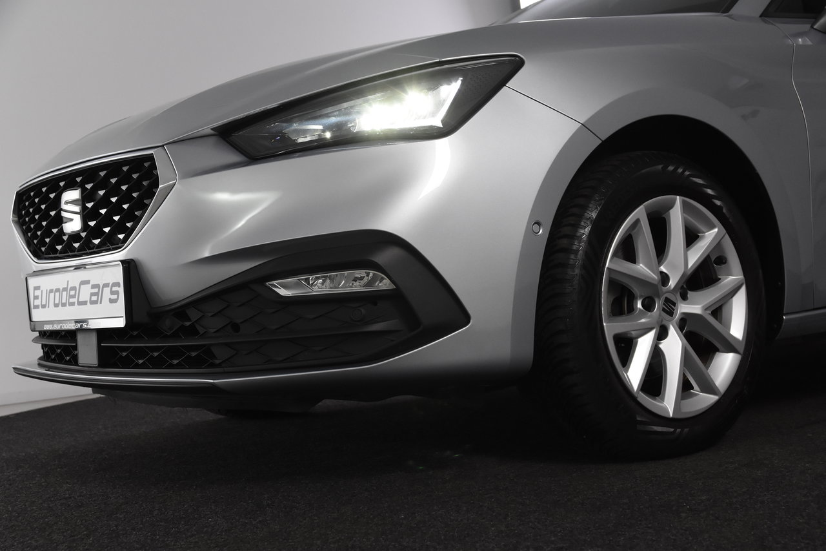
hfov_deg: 38.9
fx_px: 1170
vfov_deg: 26.5
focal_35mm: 51
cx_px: 413
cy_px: 276
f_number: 6.3
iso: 1600
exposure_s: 1/160
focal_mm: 34
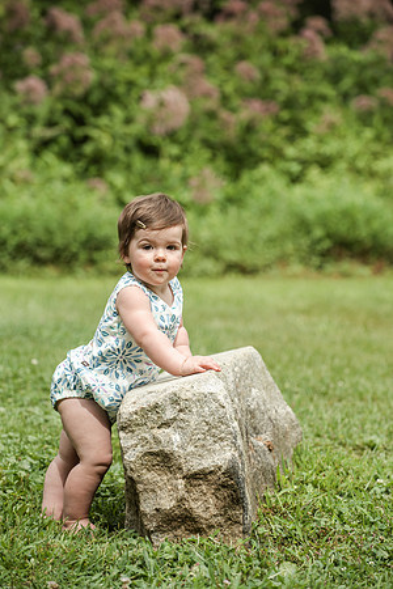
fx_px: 2210
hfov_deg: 10.2
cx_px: 196
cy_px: 294
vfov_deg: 15.2
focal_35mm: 135
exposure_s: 1/2500
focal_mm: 135
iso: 640
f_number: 5
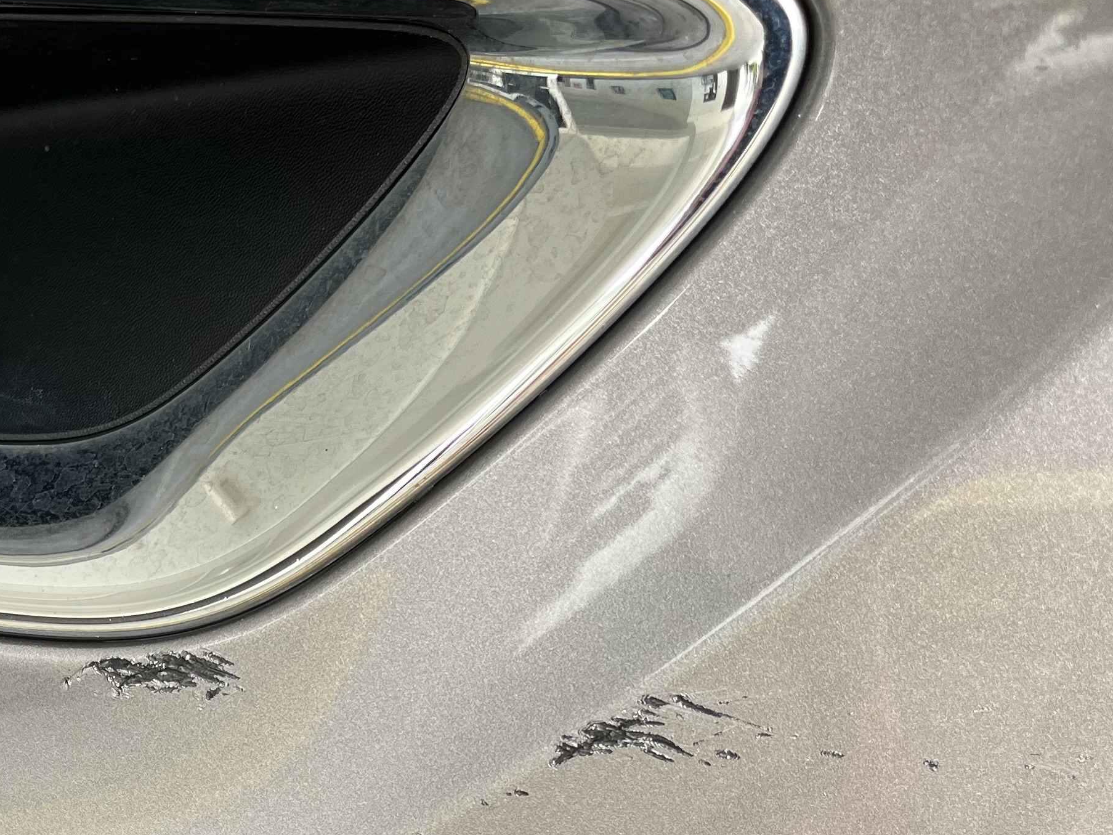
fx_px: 1865
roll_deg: +2.2
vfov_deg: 23.9
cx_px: 92
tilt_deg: -28.8
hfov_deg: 31.5
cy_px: 873
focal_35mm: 58
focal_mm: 5.1
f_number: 1.6
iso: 32
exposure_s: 1/141
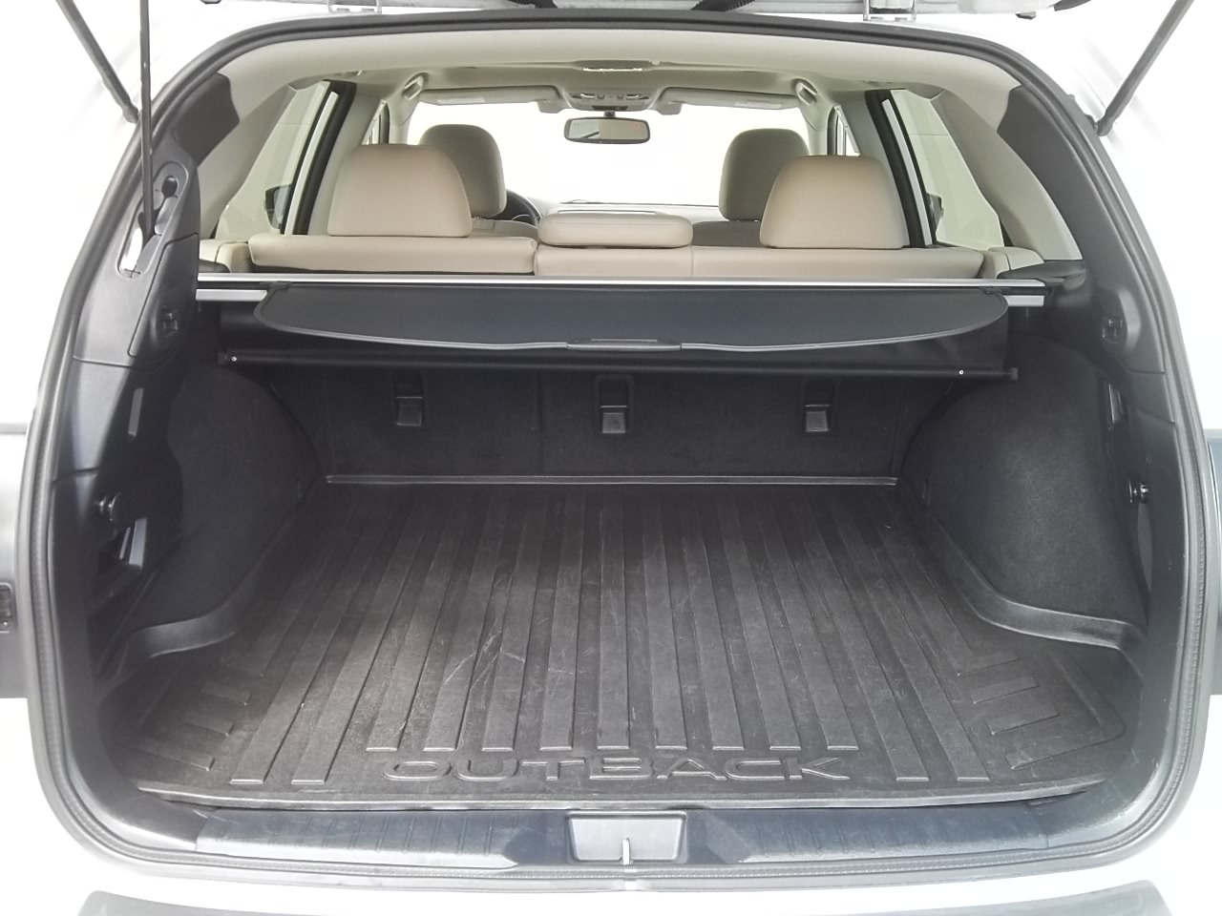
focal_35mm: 35
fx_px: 1236
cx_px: 611
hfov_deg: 52.6
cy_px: 458
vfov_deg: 40.7
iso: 160
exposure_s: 1/60
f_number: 3.86
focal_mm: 6.17
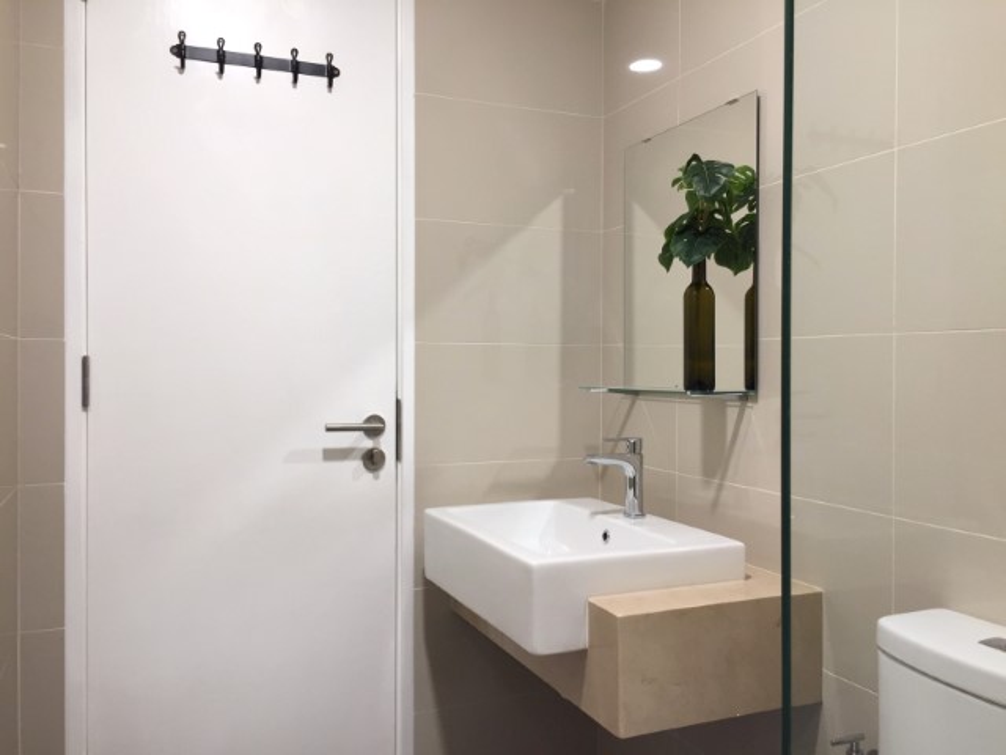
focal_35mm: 29
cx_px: 503
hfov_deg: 61.7
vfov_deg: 48.2
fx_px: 843
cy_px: 378
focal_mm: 4.15
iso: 80
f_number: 2.2
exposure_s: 1/33
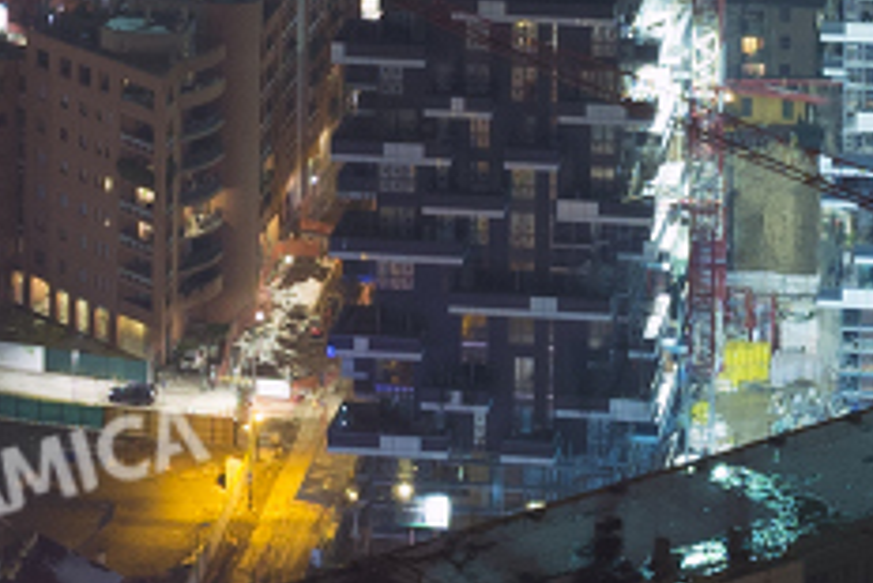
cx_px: -531
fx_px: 3033
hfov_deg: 14.9
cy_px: 233
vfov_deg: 11.0
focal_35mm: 125
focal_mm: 29
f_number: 7.1
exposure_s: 6
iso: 500
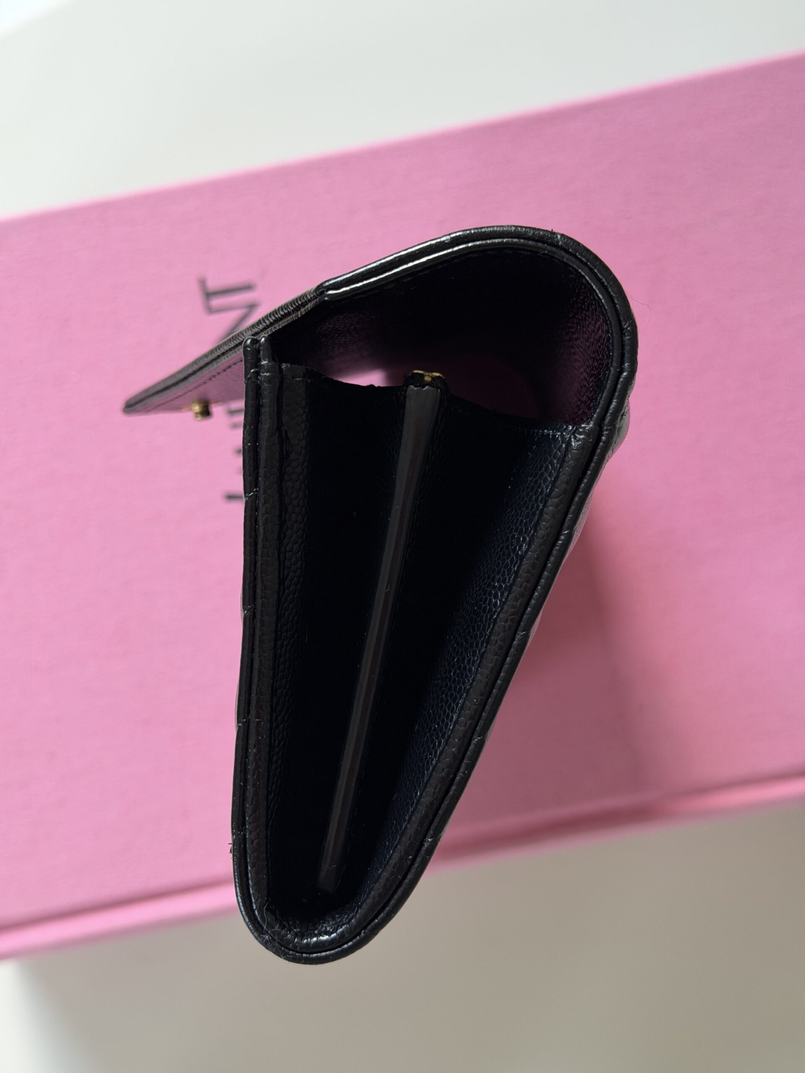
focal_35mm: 48
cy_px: 536
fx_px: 1488
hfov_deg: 30.3
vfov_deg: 39.7
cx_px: 402
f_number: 1.78
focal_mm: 6.76
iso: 100
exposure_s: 1/60
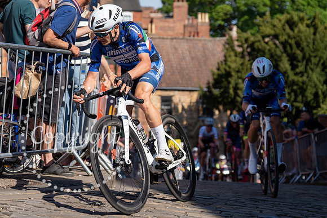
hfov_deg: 20.7
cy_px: 85
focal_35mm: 98
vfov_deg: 13.9
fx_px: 892
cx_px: 99
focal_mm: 70
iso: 100
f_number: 3.5
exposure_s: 1/1000
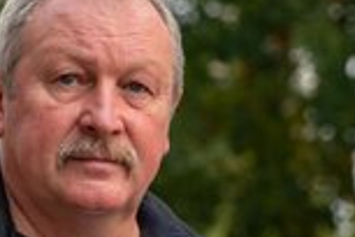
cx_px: 167
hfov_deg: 10.1
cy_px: 161
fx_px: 2002
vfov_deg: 6.8
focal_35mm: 203
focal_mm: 75
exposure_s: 1/160
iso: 320
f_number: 4
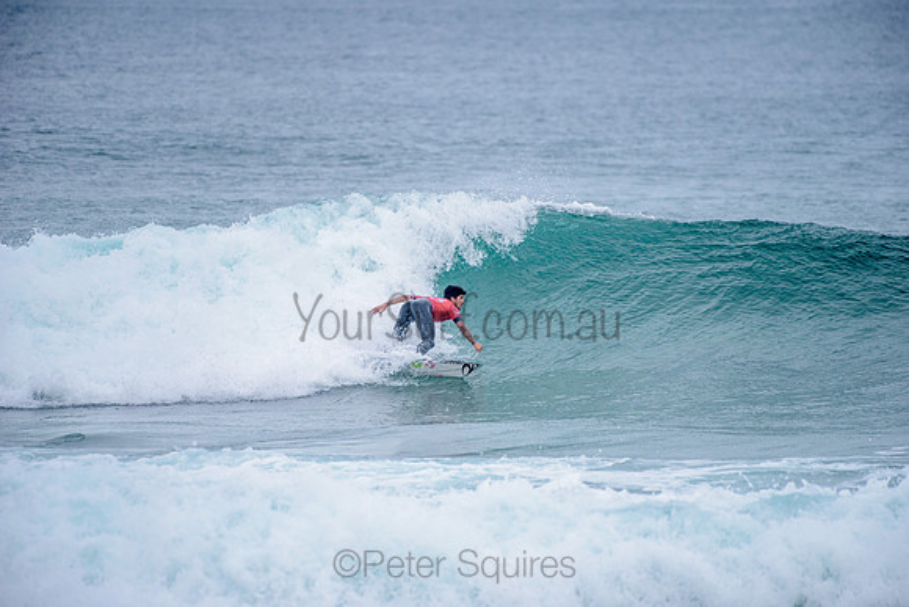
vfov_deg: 2.8
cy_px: 304
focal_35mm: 500
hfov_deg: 4.1
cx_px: 454
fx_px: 12627
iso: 250
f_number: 5.6
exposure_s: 1/2000
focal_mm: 500
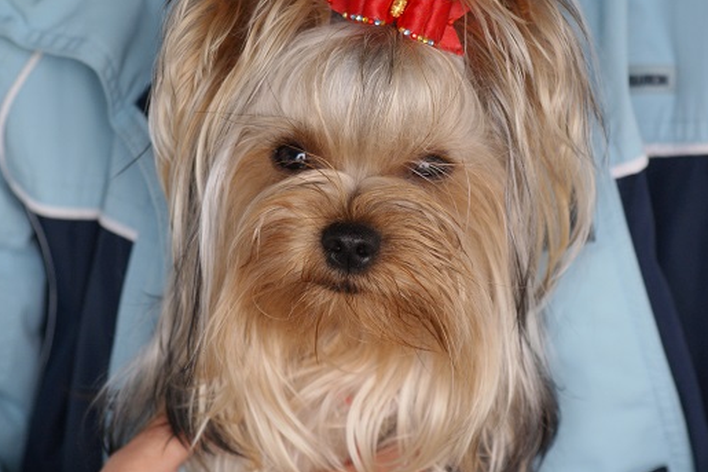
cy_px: 198
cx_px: 382
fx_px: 4947
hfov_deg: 8.2
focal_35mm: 252
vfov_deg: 5.5
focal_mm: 135
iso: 400
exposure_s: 1/125
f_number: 4.5
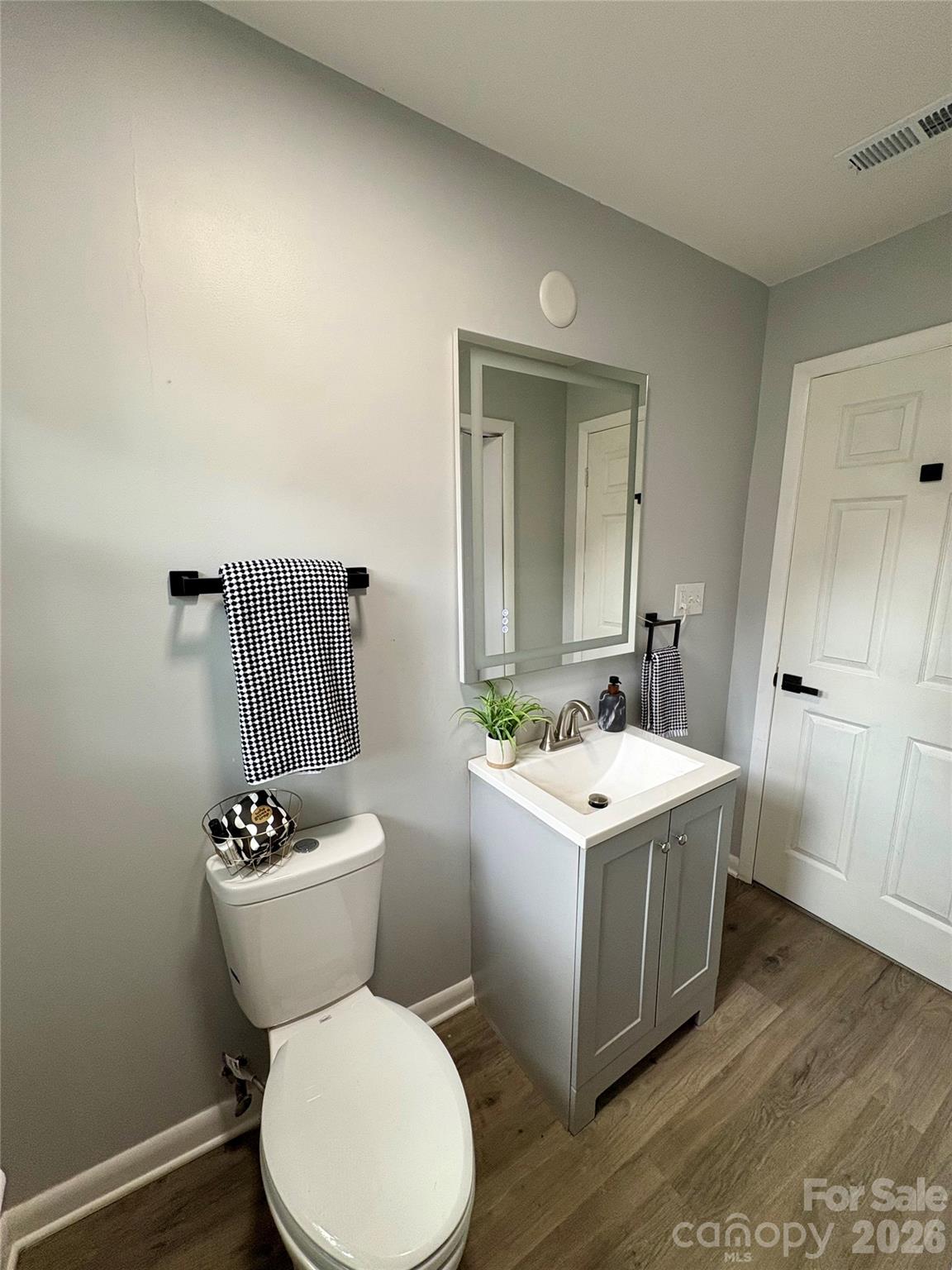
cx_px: 476
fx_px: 513
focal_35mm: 14
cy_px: 635
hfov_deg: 85.7
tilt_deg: -9.7
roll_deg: +0.0
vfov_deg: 102.1
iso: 200
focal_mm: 2.22
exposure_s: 1/120
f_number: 2.2
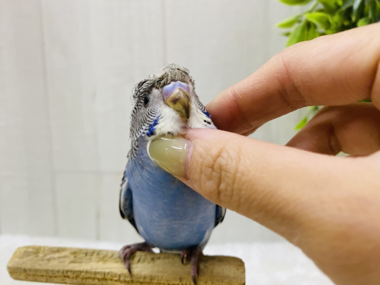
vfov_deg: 54.9
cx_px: 190
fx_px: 274
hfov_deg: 69.4
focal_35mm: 25
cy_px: 142
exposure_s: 1/100
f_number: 1.8
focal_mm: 4.25
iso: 125
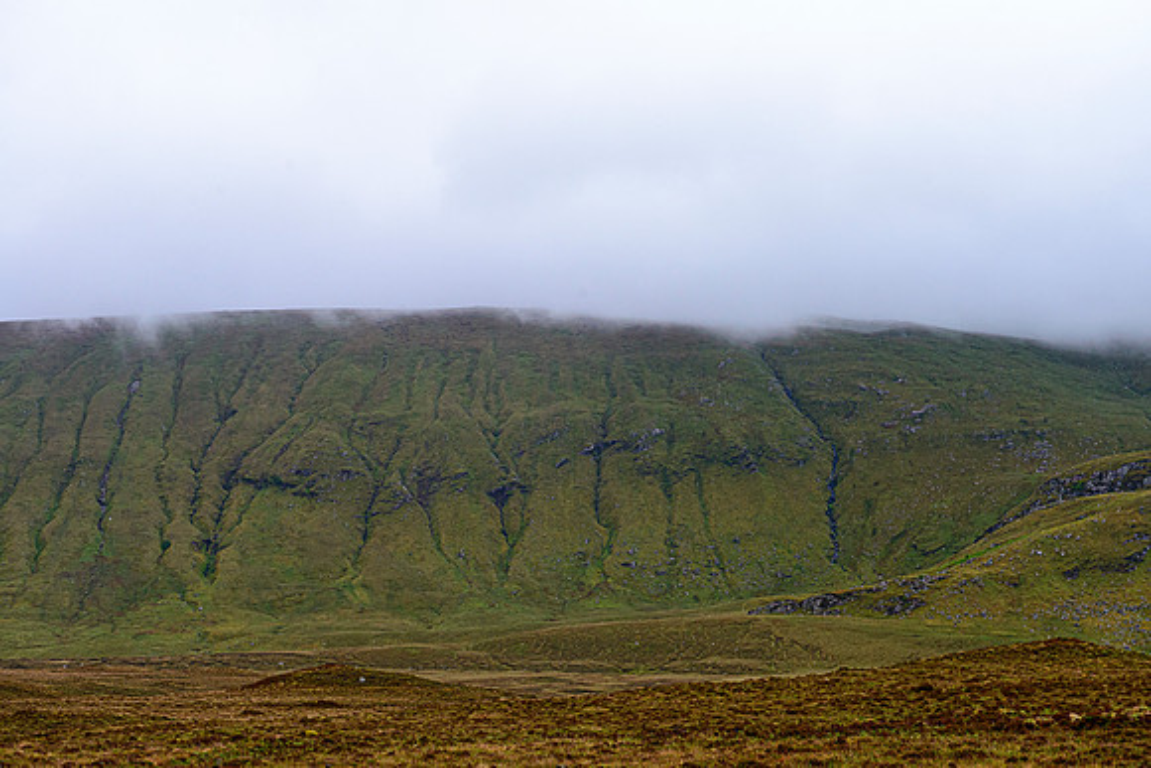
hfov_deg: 30.5
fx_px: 2111
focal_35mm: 66
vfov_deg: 20.6
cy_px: 384
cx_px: 576
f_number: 8
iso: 900
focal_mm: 66
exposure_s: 1/80
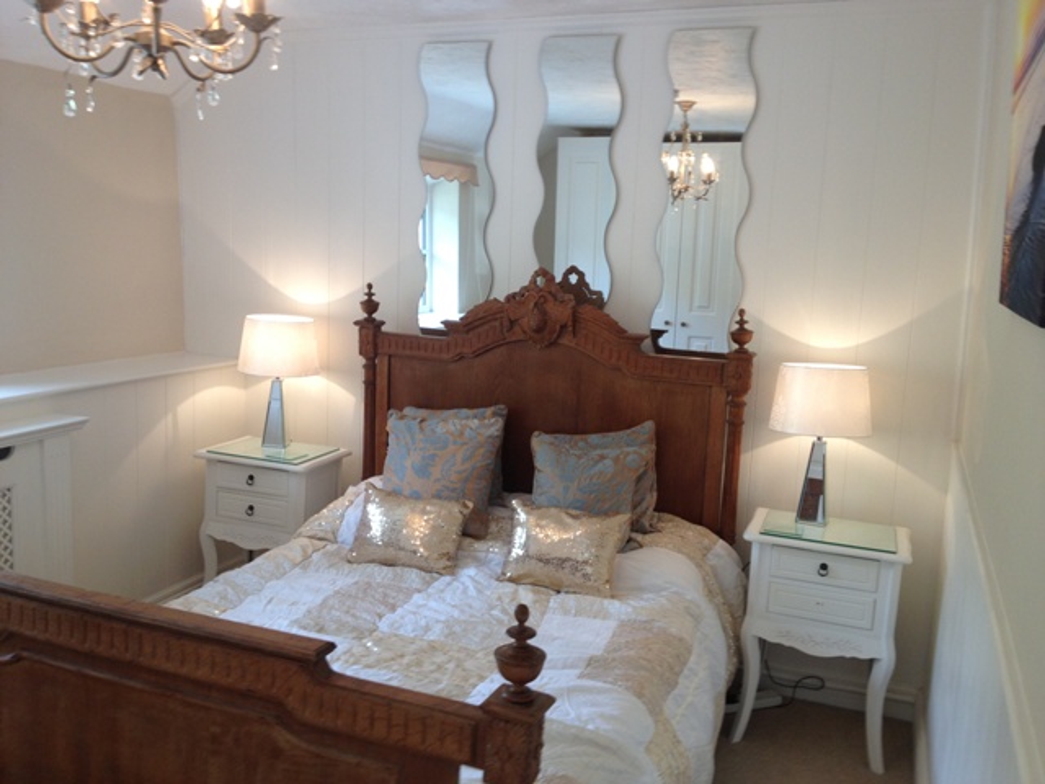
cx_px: 522
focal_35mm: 35
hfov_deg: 52.6
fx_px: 1057
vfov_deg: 40.7
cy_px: 392
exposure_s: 1/50
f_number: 2.4
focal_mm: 4.28
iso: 50
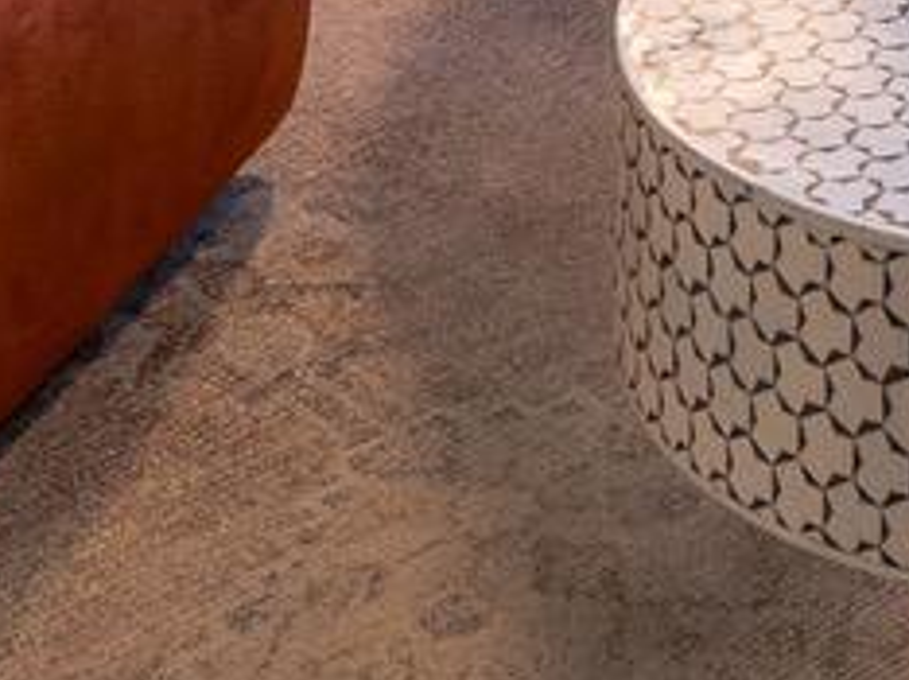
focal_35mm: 118
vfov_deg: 8.8
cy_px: -1688
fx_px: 3095
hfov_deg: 16.1
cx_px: 1068
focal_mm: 14
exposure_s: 1/50
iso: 320
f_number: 11
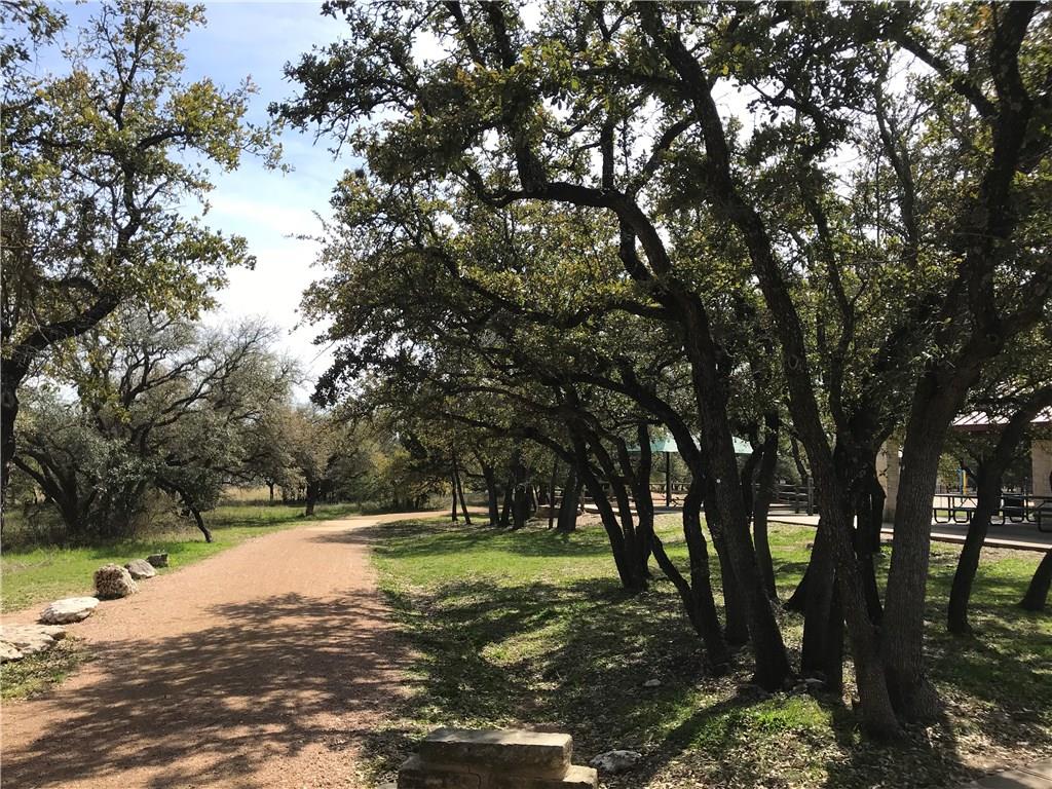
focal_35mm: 28
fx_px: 851
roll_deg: -1.3
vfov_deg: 49.7
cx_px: 526
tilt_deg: +4.1
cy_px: 394
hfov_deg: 63.4
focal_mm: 3.99
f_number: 1.8
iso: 20
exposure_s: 1/1709
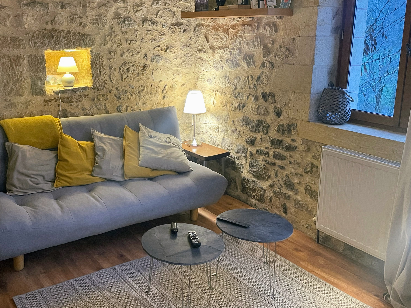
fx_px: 416
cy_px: 121
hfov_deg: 52.1
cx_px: 157
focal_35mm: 35
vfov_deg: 40.5
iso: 500
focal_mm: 4.2
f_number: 1.6
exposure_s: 1/57
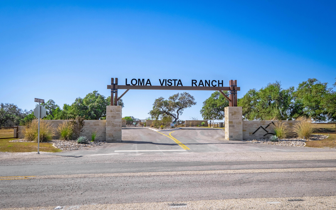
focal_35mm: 31
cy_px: 109
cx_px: 169
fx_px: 284
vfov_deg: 40.6
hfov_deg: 61.2
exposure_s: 1/2000
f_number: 7.1
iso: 500
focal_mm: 20
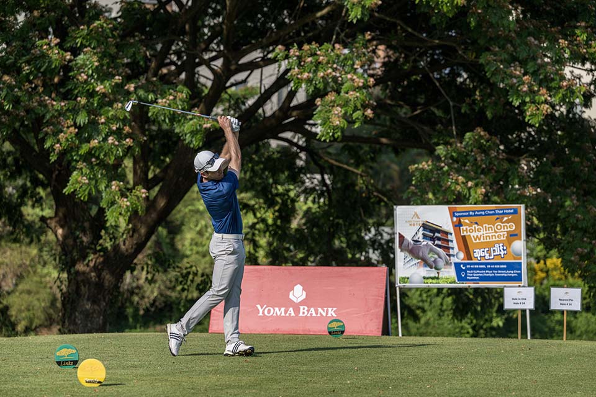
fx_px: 2152
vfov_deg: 10.5
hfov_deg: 15.8
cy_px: 198
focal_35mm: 130
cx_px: 298
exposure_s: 1/4000
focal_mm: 130
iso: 360
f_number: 4
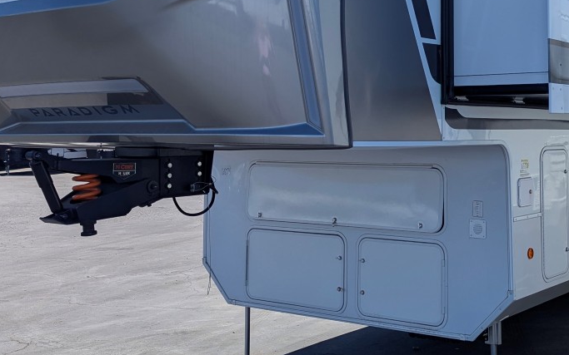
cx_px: 418
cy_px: 91
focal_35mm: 52
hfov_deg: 38.0
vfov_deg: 24.6
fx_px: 806
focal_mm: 6.81
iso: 45
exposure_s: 1/2262
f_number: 1.85
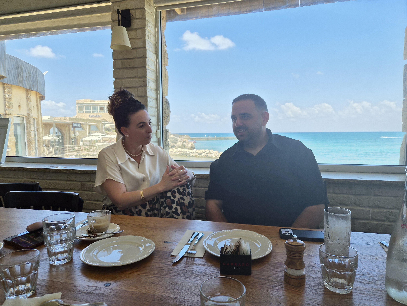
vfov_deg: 58.9
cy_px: 153
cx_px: 204
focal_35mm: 23
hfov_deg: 73.9
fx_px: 270
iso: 50
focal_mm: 5.4
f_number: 1.8
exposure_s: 1/1260
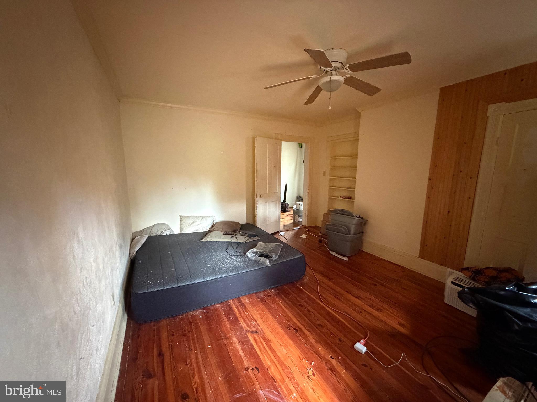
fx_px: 217
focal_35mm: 14
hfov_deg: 102.1
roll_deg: +0.2
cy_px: 201
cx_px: 268
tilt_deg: -9.0
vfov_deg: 85.7
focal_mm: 2.22
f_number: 2.2
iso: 1250
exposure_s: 1/43
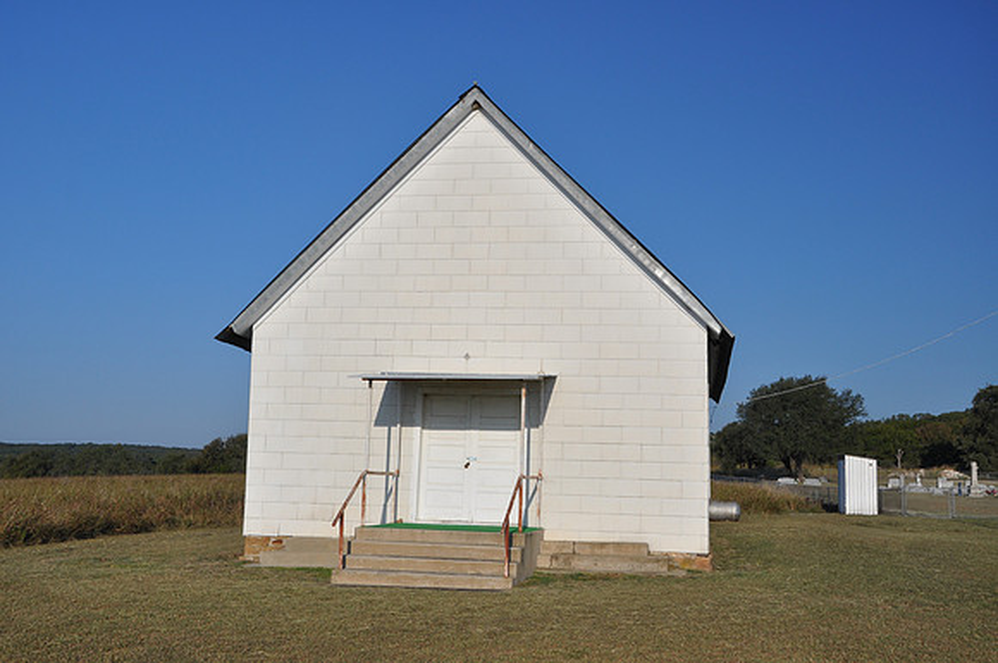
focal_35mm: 38
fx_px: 1038
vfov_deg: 35.4
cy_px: 332
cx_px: 499
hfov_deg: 51.3
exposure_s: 1/320
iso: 200
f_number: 9
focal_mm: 25
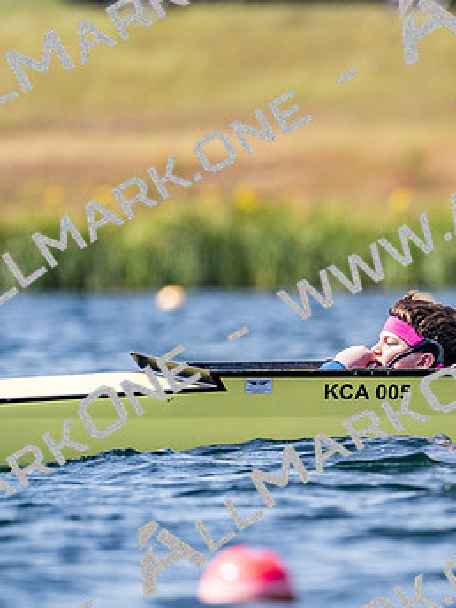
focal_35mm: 973
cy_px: 325
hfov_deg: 1.5
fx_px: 17090
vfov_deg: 2.0
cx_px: 495
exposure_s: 1/2500
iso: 220
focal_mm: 400
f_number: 4.5
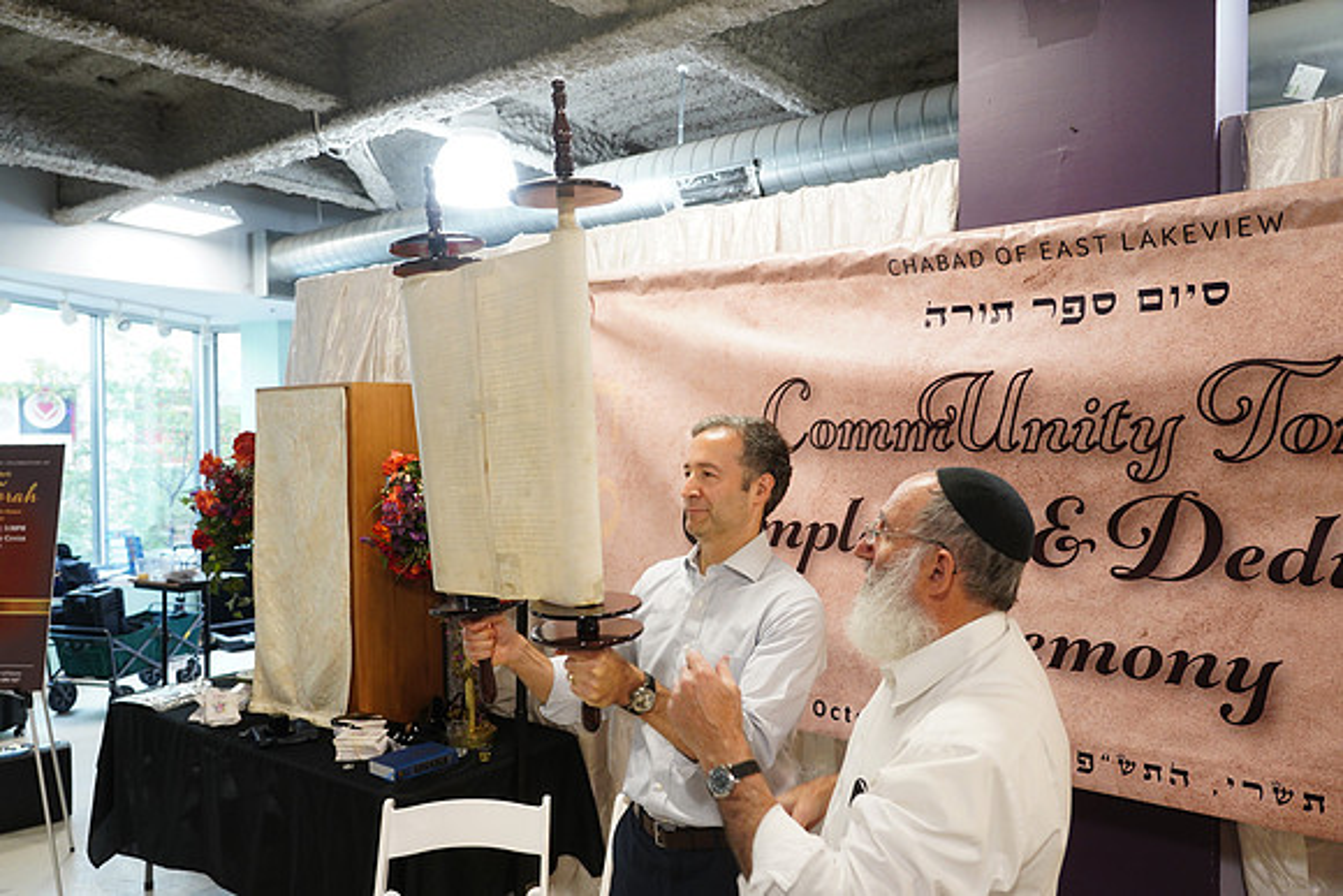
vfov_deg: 49.6
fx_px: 970
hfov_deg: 69.4
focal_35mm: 26
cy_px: 448
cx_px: 672
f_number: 4.5
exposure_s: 1/100
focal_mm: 26
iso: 2000
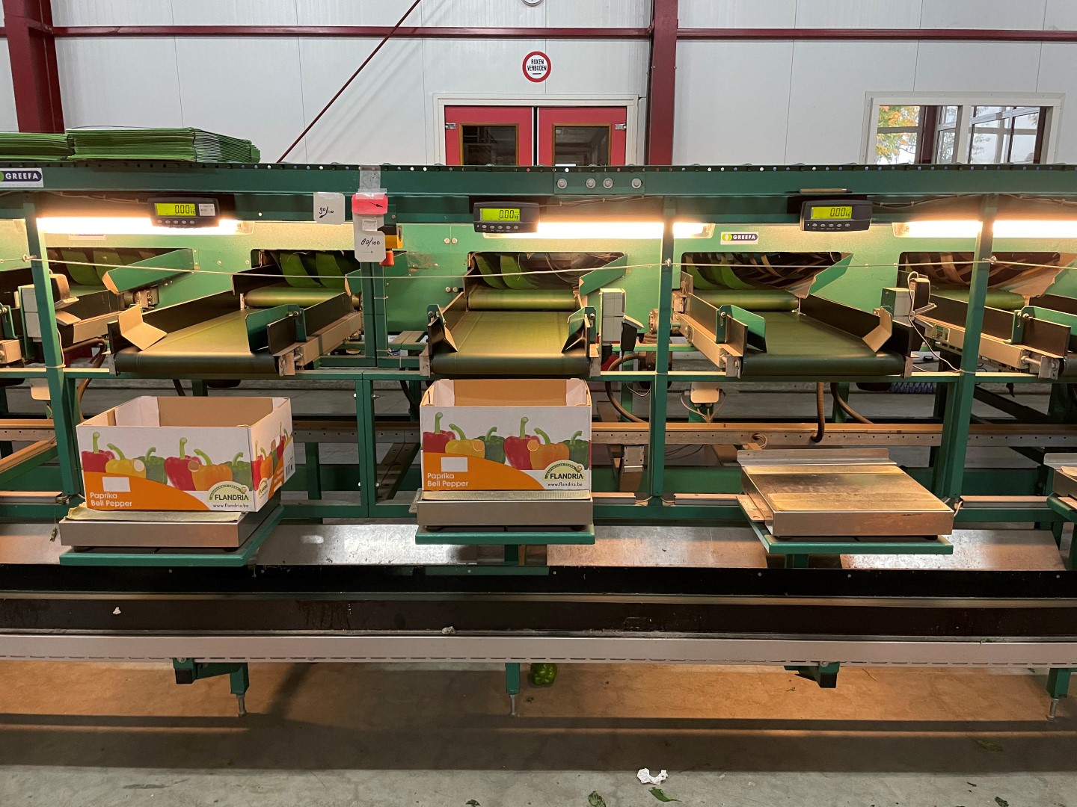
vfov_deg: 53.1
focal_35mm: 26
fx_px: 809
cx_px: 538
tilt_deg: -13.9
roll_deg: -1.6
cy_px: 404
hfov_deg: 67.3
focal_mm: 4.2
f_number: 1.6
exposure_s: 1/50
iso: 320
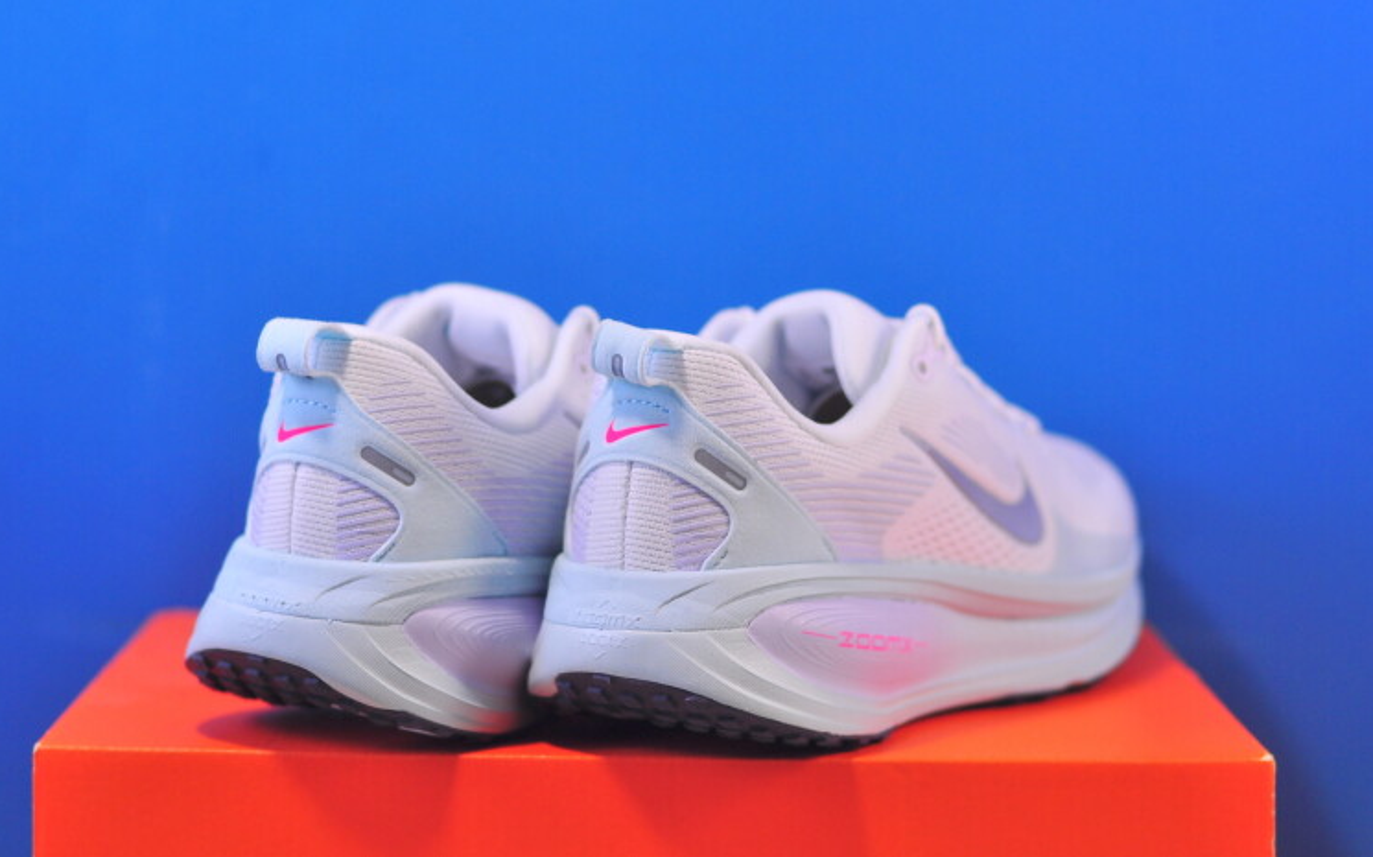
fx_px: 3067
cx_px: 640
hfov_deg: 25.2
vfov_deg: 15.9
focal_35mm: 82
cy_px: 371
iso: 250
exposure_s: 1/320
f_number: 2.5
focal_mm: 50
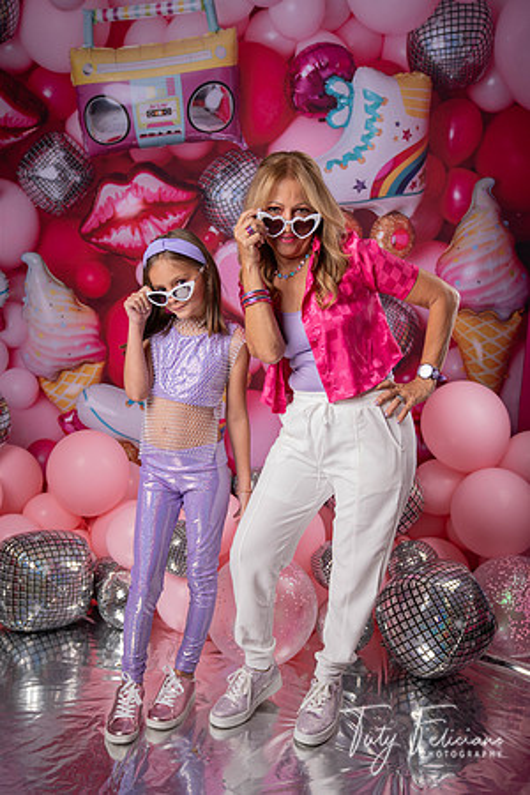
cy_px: 398
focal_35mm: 34
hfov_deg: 38.9
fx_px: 751
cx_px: 265
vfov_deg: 55.8
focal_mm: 34
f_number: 3.2
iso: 50
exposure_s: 1/250
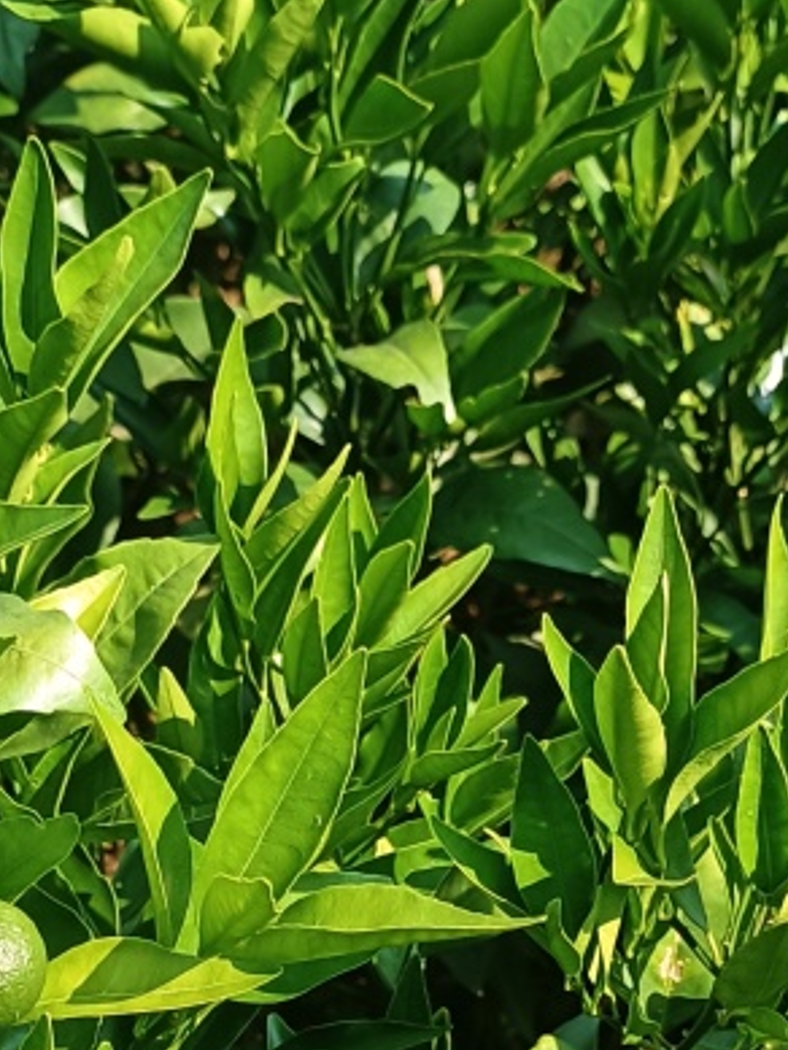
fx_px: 2245
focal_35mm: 74
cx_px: 416
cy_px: 1108
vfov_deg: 24.8
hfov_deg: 19.9
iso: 100
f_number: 1.9
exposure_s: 1/168
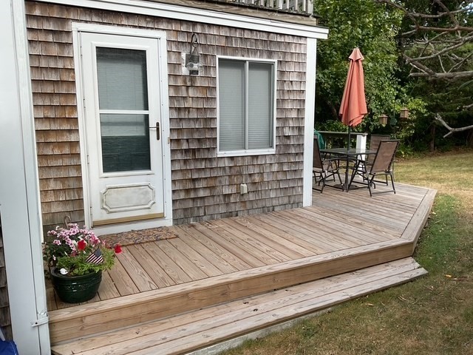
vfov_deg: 48.2
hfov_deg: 61.7
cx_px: 236
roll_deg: -1.4
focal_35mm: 29
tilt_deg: -10.6
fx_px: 396
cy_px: 178
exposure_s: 1/855
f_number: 1.8
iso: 16
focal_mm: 3
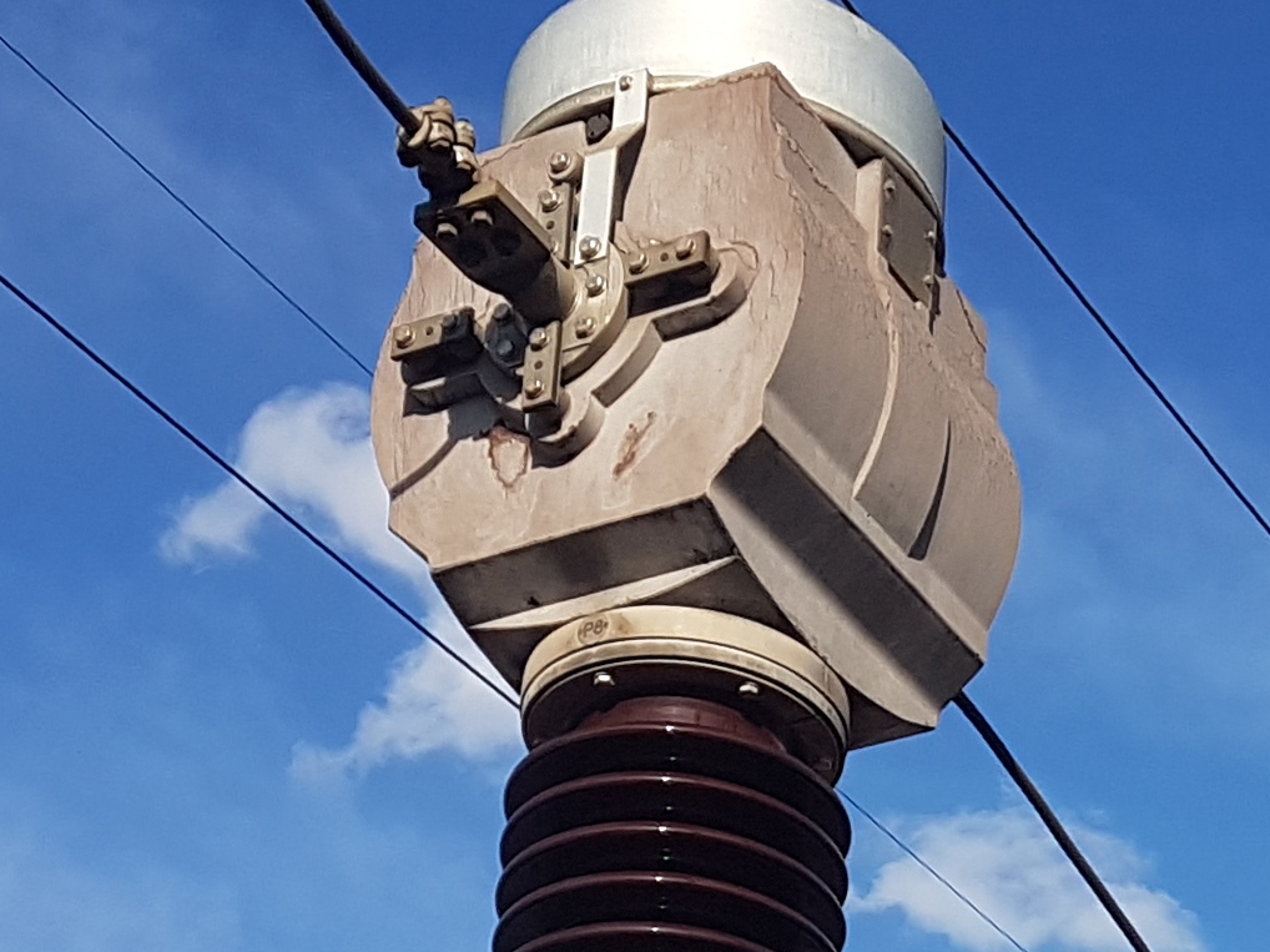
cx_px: 1371
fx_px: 3778
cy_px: 1583
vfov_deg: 13.2
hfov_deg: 18.4
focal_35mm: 103
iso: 40
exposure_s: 1/2136
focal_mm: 4.2
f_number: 1.7
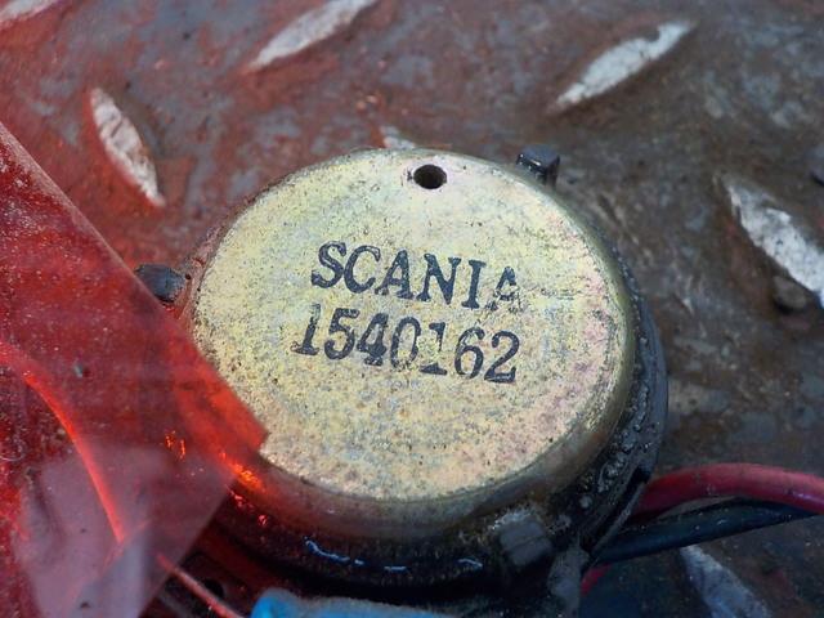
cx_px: 412
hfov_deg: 60.0
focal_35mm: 30
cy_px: 309
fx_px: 714
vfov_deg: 46.8
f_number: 3.3
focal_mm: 4.1
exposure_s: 1/30
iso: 280
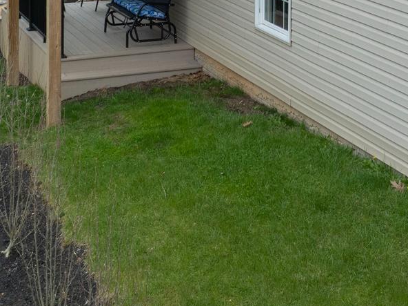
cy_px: -194
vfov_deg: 15.8
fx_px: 977
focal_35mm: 83
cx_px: 275
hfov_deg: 23.5
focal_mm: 12.29
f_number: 7.1
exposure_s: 1/60
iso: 100
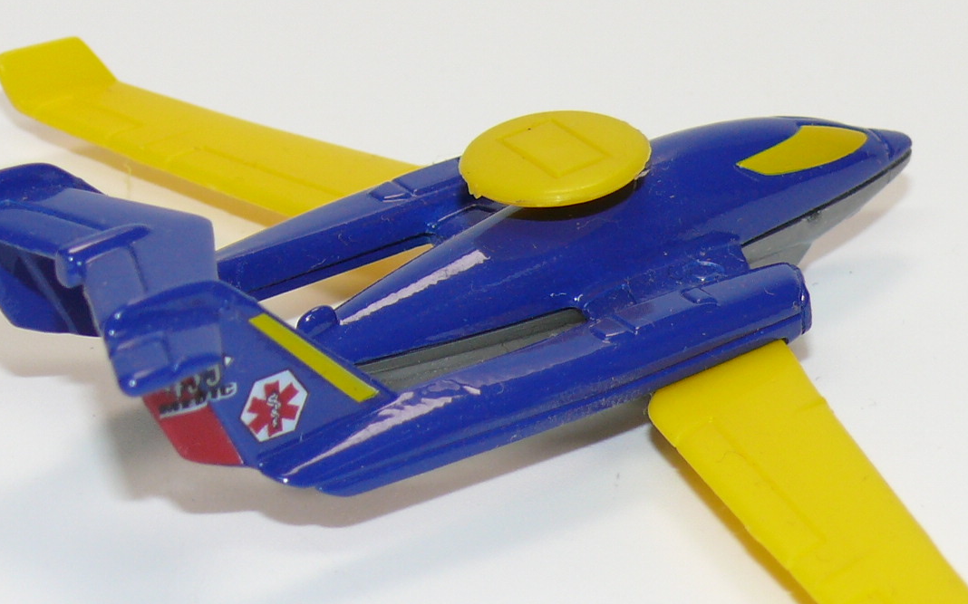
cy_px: 278
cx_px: 511
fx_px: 4273
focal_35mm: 162
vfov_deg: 8.1
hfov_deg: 12.9
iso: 100
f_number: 4
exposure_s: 1/30
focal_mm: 13.3
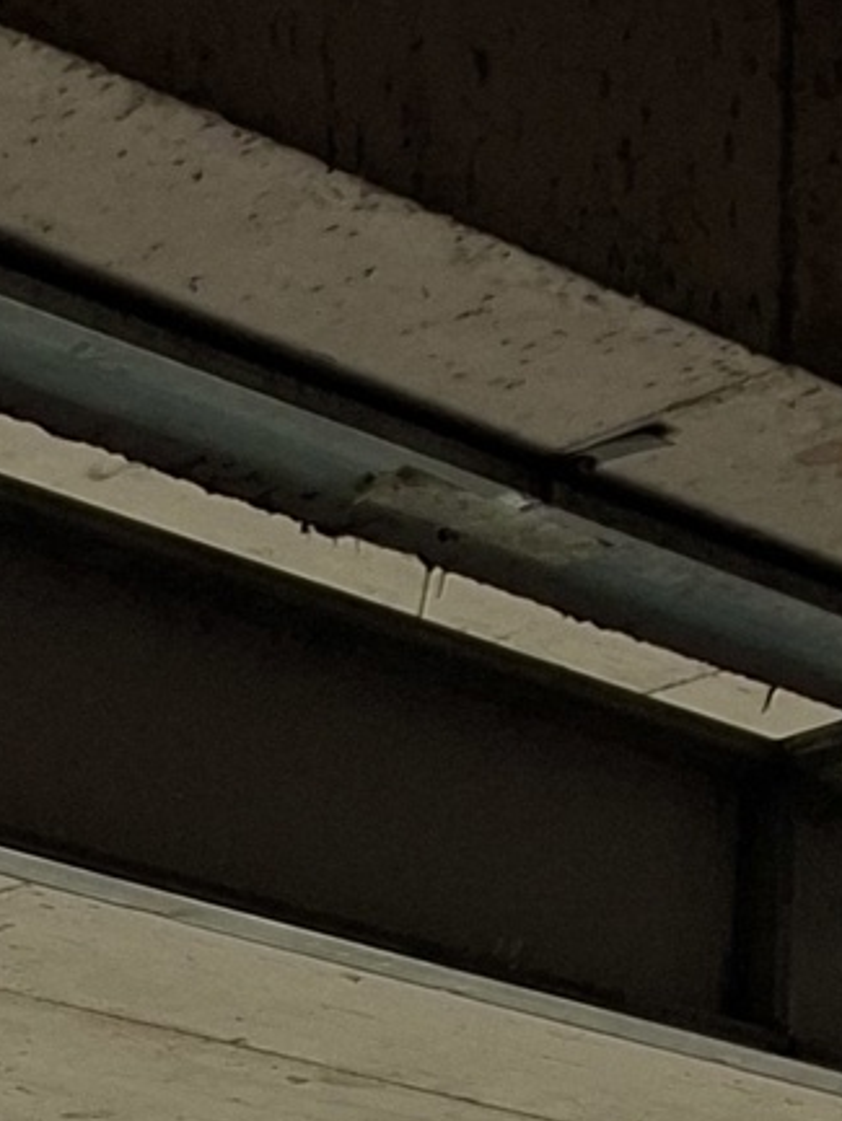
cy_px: 2729
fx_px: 4409
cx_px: -886
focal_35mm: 136
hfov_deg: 10.0
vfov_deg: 11.7
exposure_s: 1/2119
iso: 50
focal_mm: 5.54
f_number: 1.8
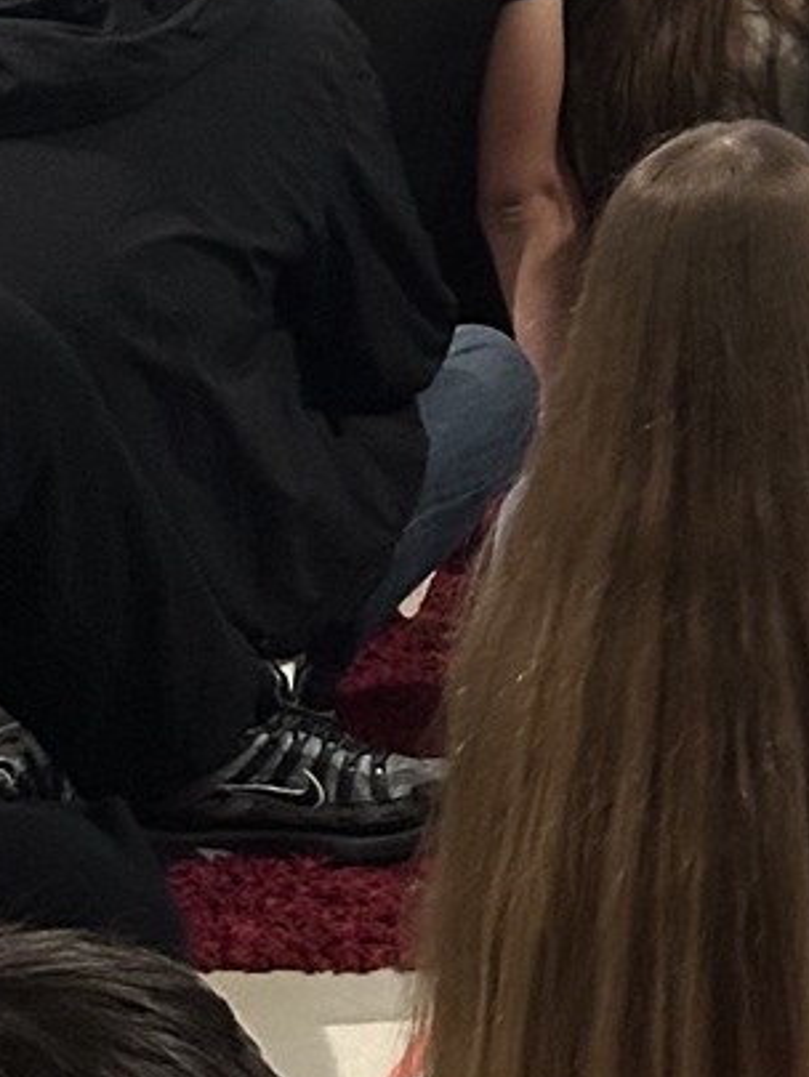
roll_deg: -0.9
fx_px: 5949
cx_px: 1582
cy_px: -535
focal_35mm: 191
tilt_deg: -5.6
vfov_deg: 10.0
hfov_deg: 7.5
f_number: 1.78
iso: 500
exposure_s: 1/25
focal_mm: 6.86
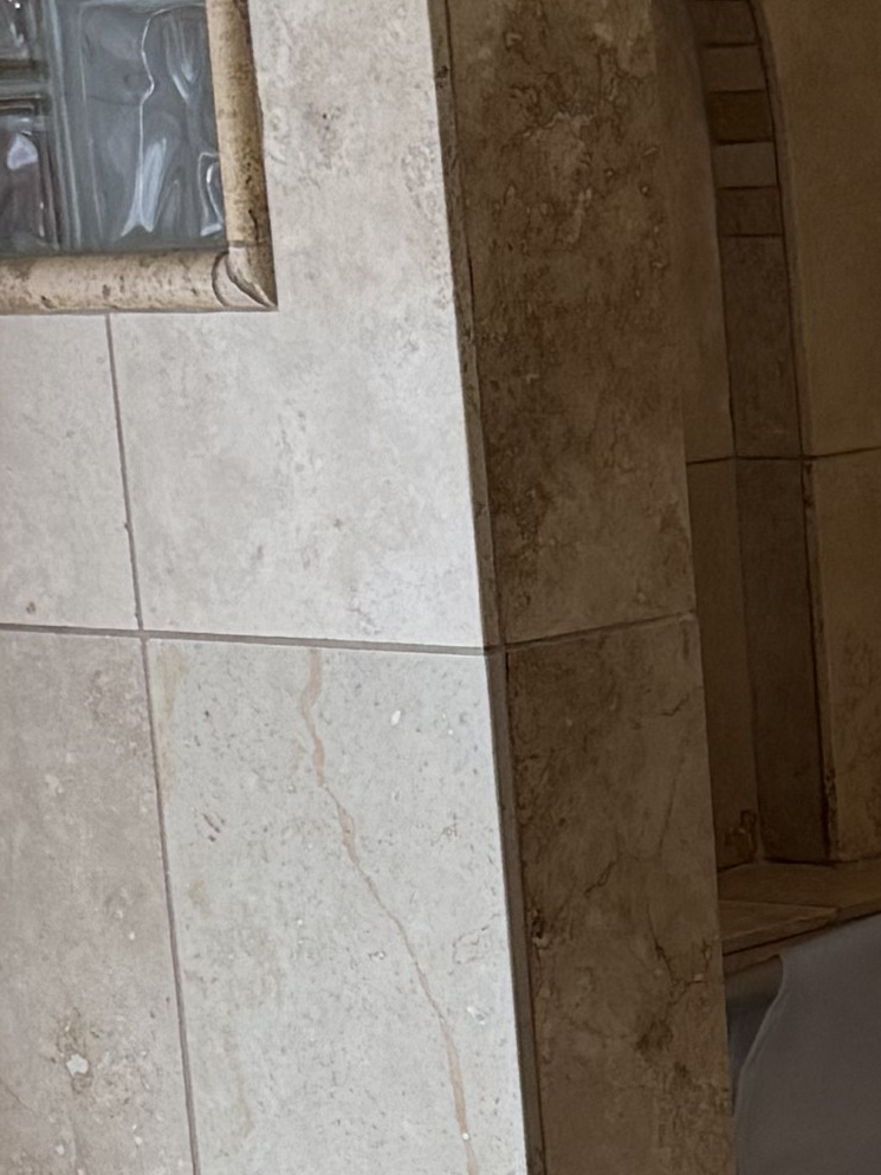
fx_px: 4682
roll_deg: +2.5
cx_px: 1088
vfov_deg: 14.1
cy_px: 1155
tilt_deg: -13.9
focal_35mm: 138
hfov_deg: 10.6
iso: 200
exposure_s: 1/220
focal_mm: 6.76
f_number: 1.78
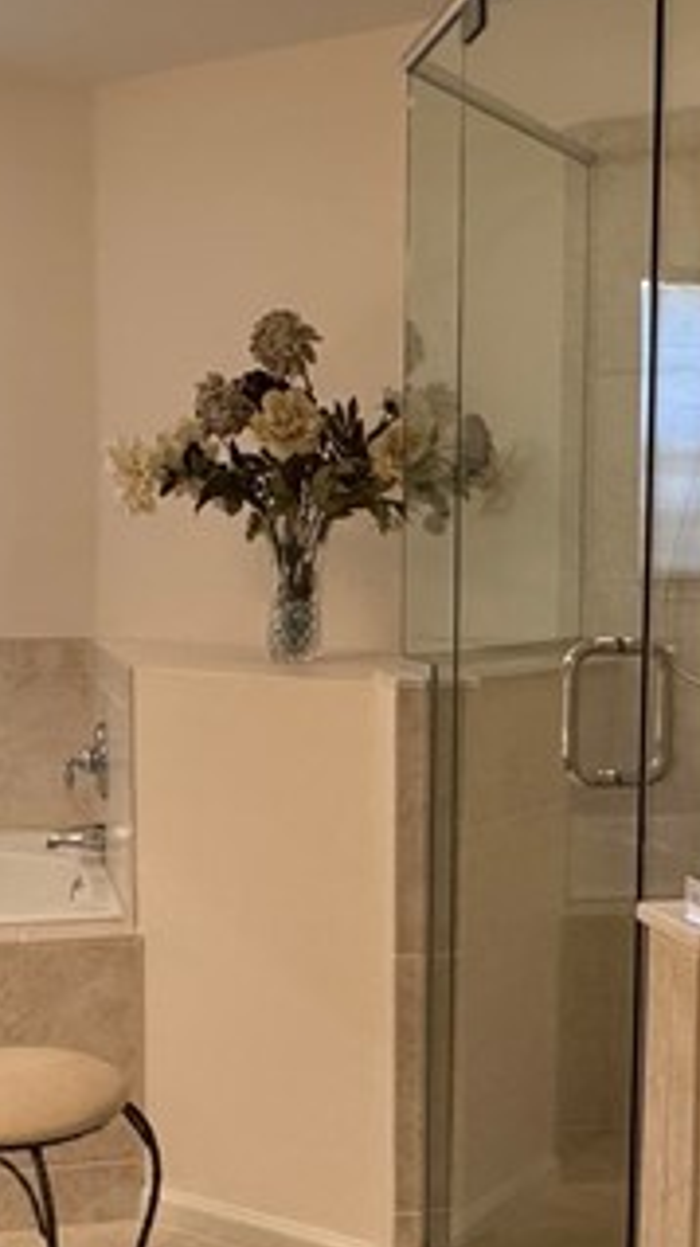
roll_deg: -0.7
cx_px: 360
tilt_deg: -6.4
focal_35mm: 49
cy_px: 727
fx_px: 1620
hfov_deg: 24.4
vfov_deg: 42.0
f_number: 2.2
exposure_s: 1/60
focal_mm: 2.22
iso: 320
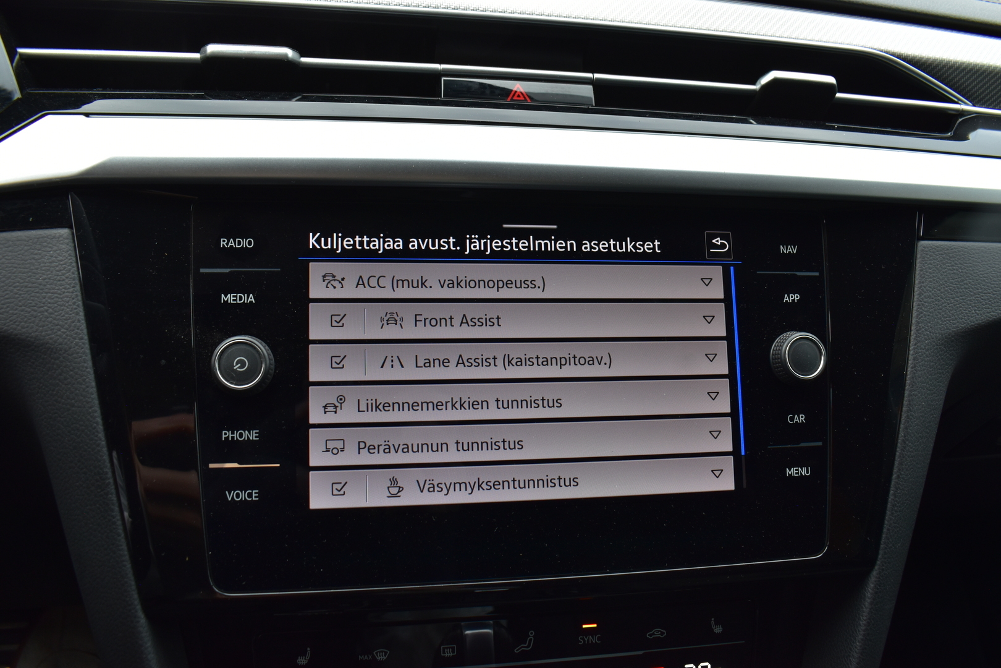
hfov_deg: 61.9
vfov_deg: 43.6
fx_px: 834
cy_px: 334
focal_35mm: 30
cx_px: 500
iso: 400
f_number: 9.5
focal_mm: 20
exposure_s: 1/125
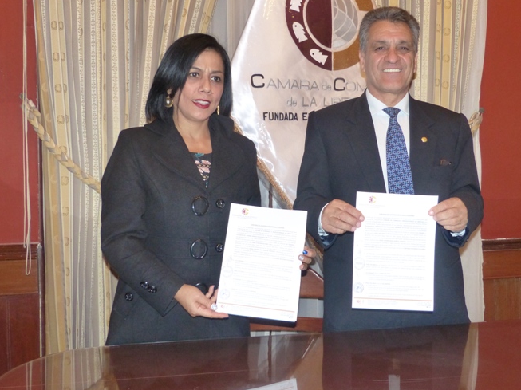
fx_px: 572
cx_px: 290
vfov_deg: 37.6
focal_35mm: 38
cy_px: 164
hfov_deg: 48.9
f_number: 2.8
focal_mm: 5.5
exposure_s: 1/60
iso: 400
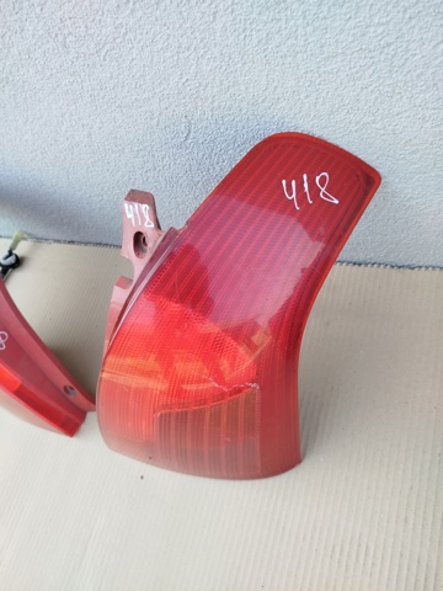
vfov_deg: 71.6
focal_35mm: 24
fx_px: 410
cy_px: 296
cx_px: 222
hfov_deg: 56.8
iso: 50
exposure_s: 1/100
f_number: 1.7
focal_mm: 5.31
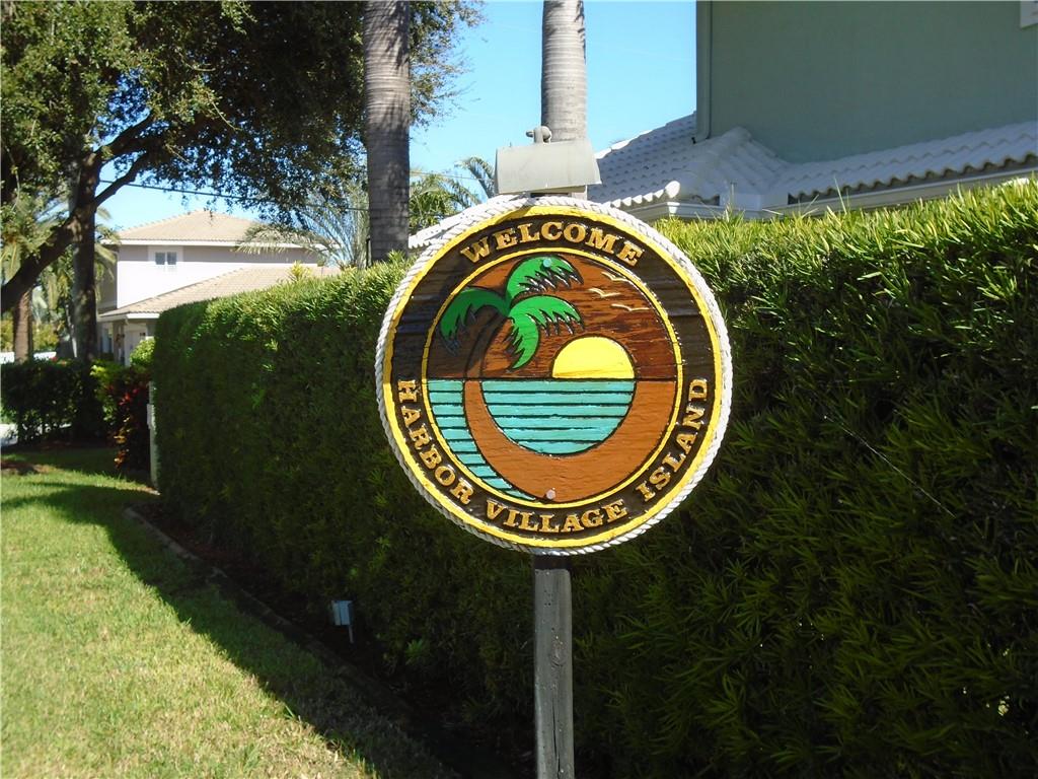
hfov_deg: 38.9
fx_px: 1469
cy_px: 390
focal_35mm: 49
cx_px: 519
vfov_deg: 29.7
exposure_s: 1/320
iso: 100
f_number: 4.5
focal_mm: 8.7
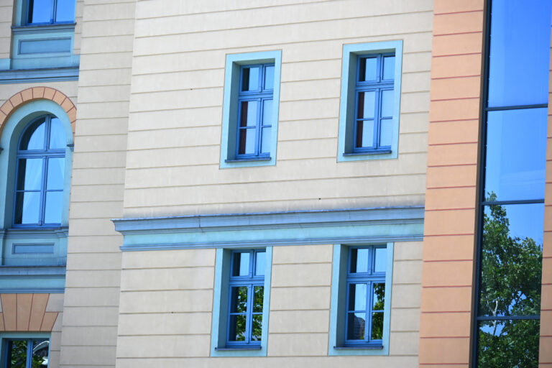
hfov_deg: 13.2
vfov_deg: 8.8
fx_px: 2392
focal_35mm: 156
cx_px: 276
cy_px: 184
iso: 100
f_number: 5.6
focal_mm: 104
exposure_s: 1/250
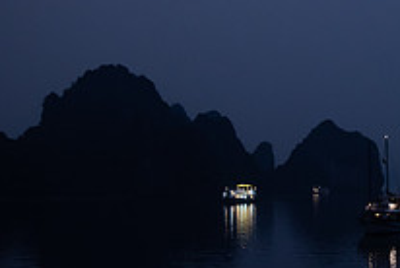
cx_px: 421
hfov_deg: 21.6
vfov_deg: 15.2
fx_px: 1001
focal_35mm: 90
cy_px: 96
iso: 1600
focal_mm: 32
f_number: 4
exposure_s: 1/40
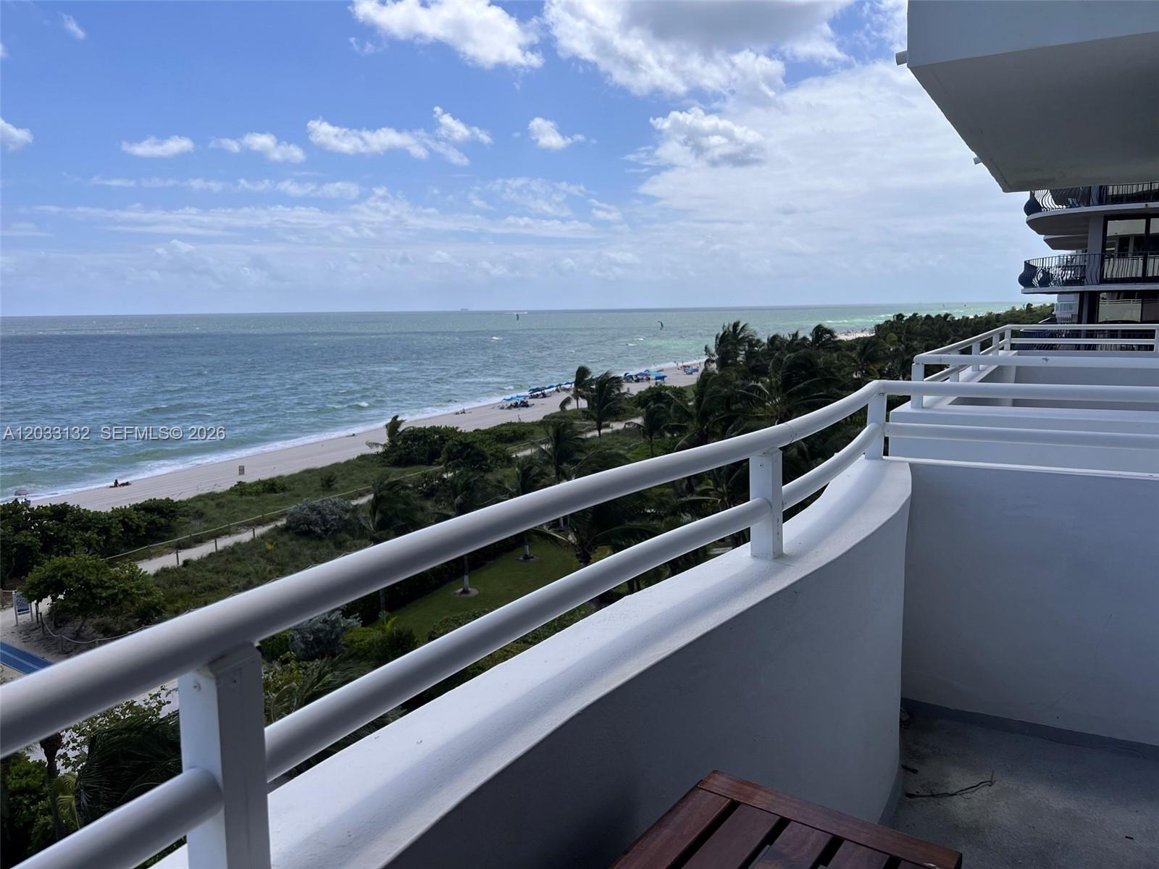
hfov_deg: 67.3
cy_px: 434
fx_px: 871
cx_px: 580
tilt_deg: -8.4
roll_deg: +0.7
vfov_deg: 53.1
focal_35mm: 26
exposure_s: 1/6579
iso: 50
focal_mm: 5.7
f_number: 1.5
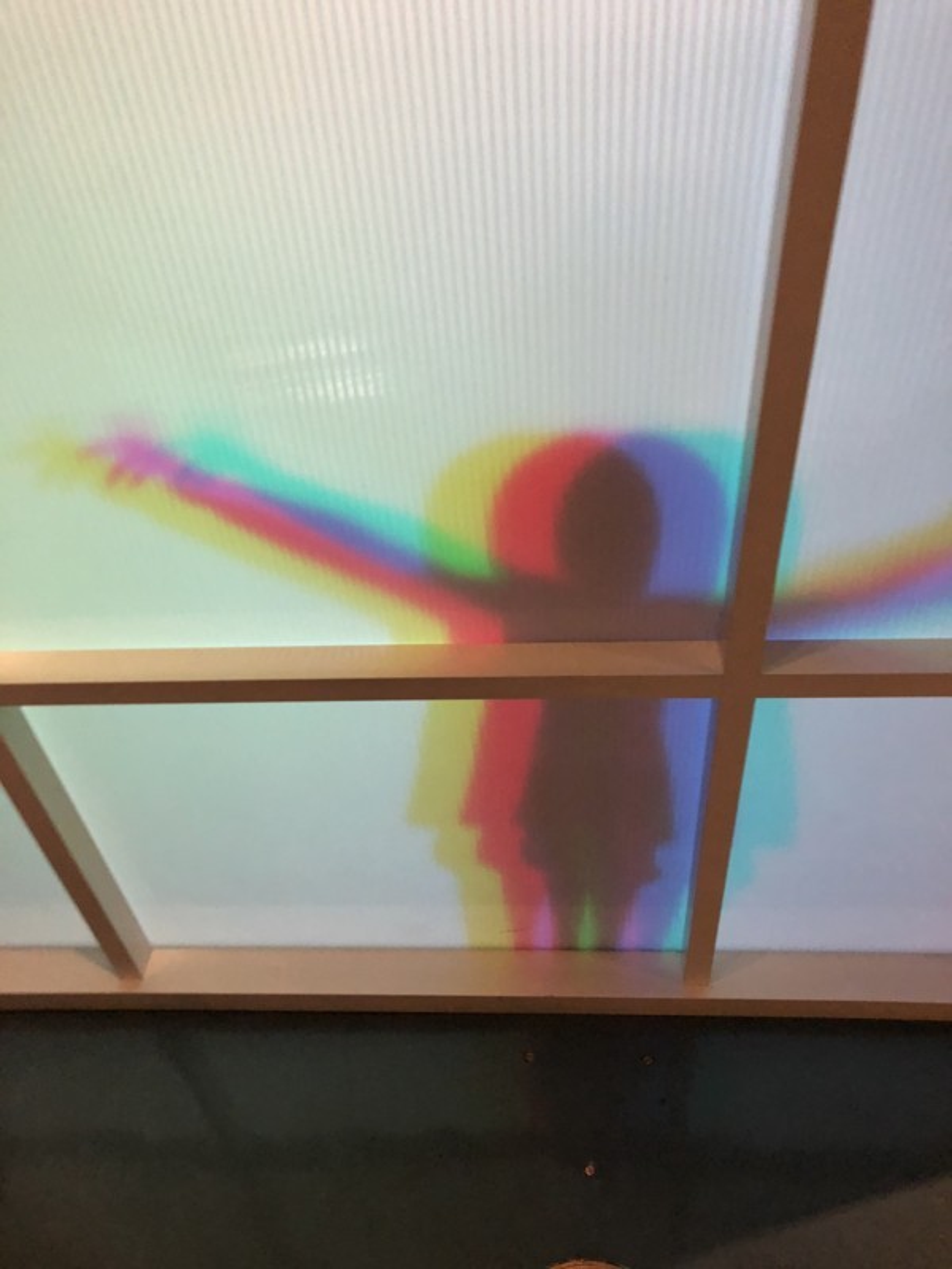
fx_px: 1027
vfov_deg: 63.4
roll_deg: +5.1
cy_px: 634
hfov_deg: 49.7
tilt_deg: -41.2
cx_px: 476
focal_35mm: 28
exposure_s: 1/13
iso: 100
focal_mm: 3.99
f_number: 1.8
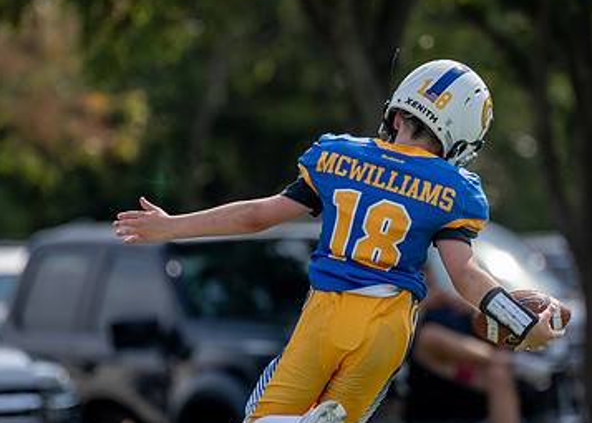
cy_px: 249
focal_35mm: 599
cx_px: 369
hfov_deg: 3.4
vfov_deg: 2.4
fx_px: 10071
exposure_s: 1/2000
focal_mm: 200
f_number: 2.8
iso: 100
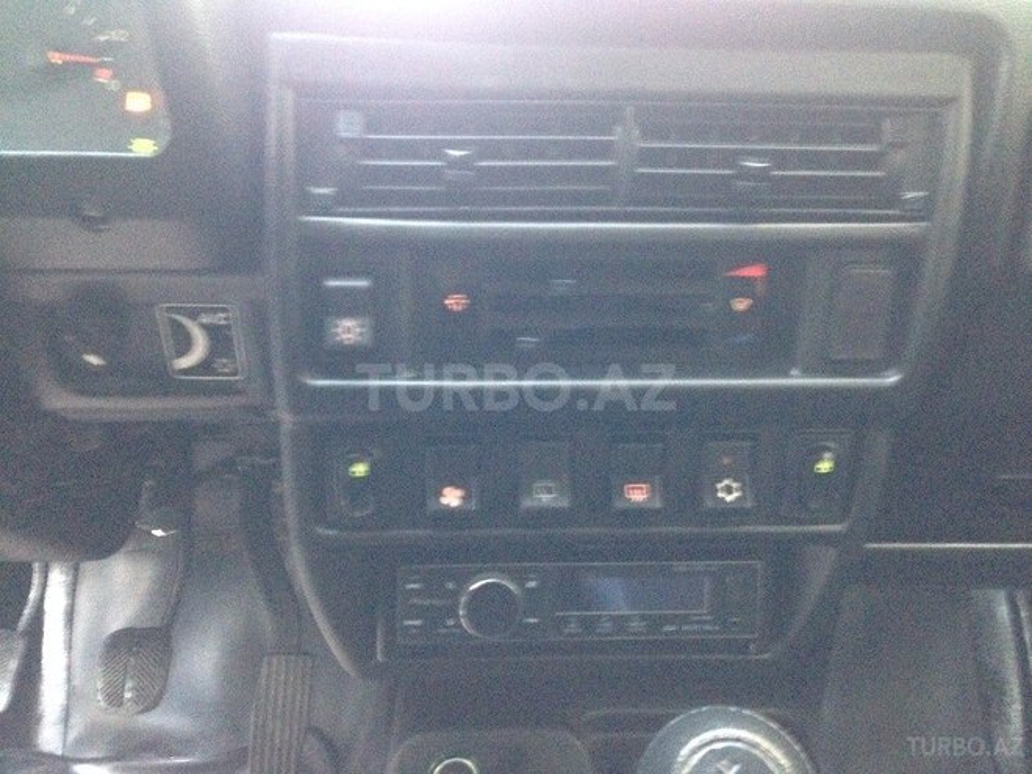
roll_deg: -1.5
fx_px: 984
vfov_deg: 42.9
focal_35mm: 33
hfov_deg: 55.4
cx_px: 516
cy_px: 387
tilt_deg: -25.6
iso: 640
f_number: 2.4
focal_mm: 4.12
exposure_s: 1/15
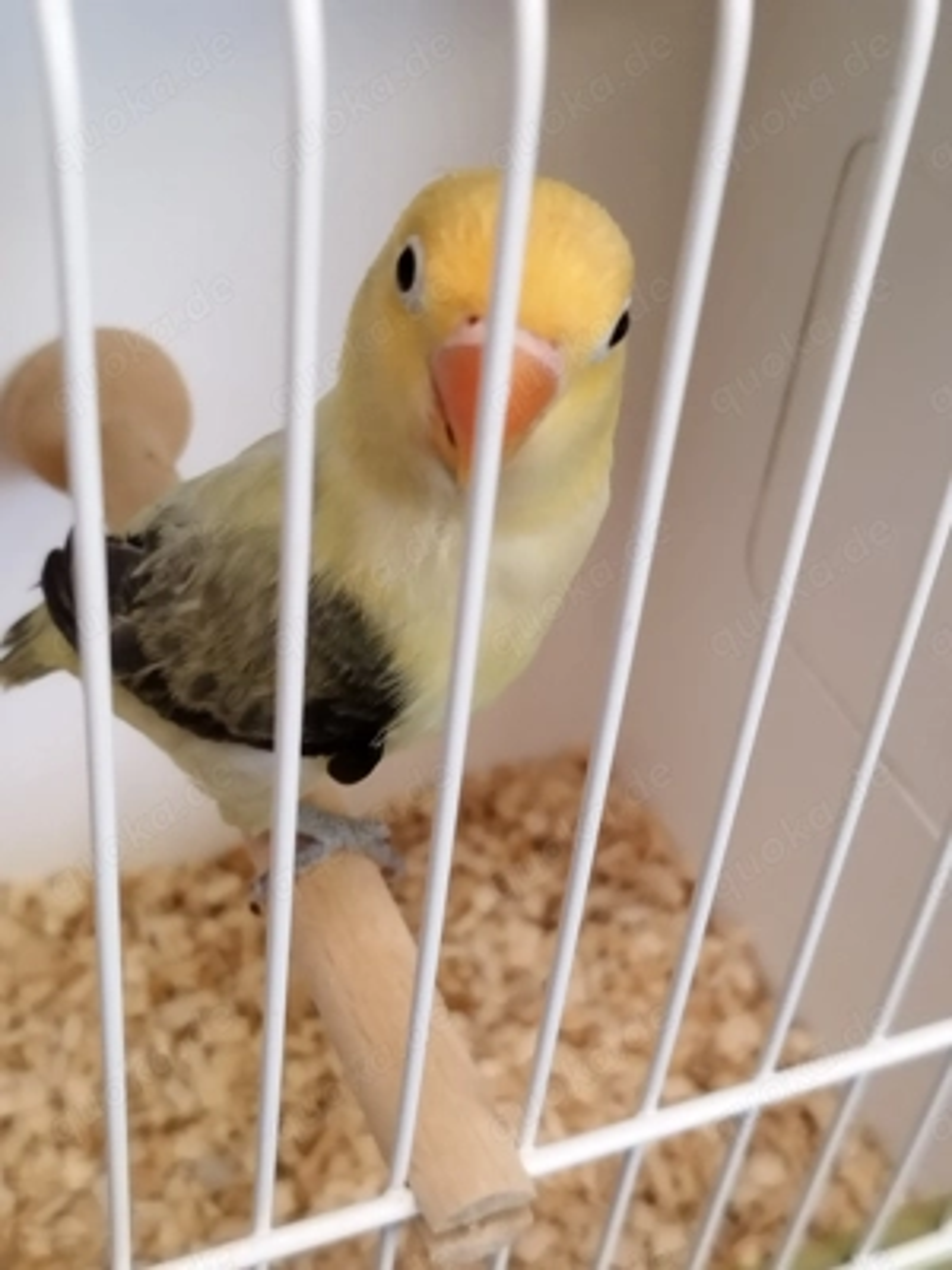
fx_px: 917
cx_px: 476
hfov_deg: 54.9
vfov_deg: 69.4
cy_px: 635
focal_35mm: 25
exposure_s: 1/50
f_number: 1.89
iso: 630
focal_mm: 5.95
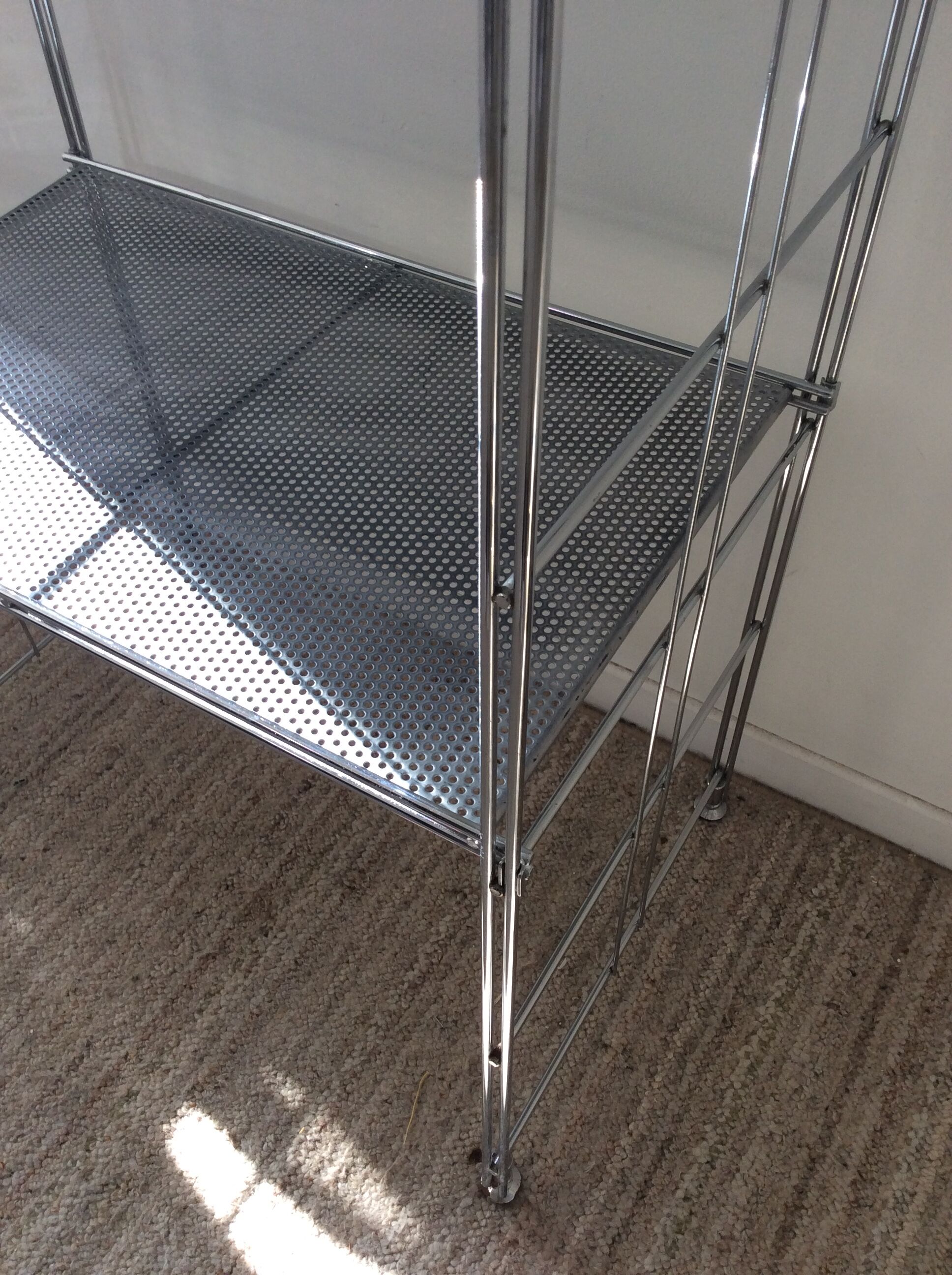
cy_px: 638
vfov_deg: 56.9
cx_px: 476
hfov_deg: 44.1
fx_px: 1177
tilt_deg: -49.6
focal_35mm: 32
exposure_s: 1/33
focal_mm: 3.3
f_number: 2.4
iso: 32
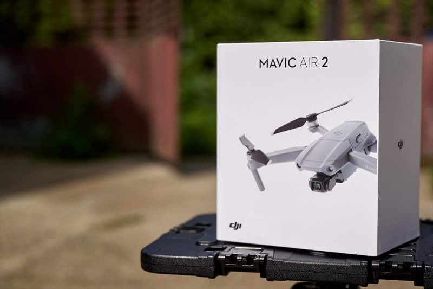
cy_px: 144
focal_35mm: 70
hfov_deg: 28.8
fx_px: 842
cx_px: 216
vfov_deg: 19.4
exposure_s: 1/8000
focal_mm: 70
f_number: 4
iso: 400
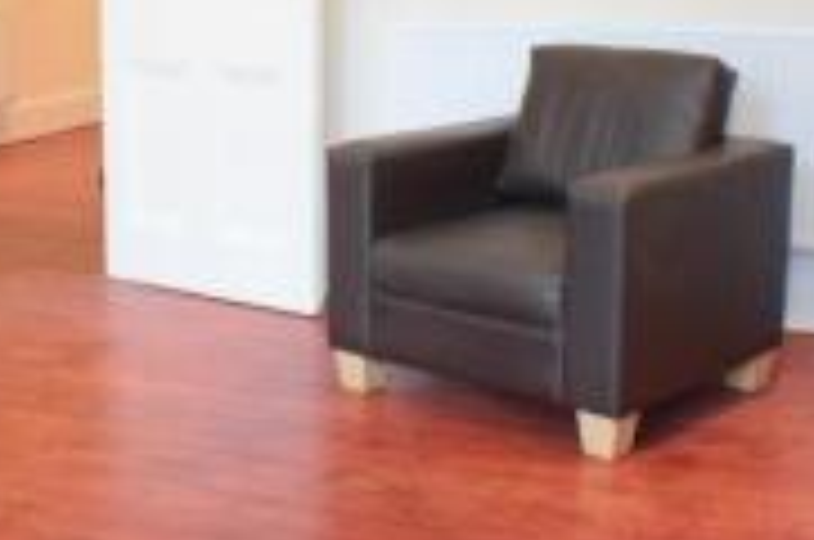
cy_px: -20
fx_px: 1964
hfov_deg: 23.3
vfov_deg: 15.3
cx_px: 279
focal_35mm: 87
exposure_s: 1/60
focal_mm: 22
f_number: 3.8
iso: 2200
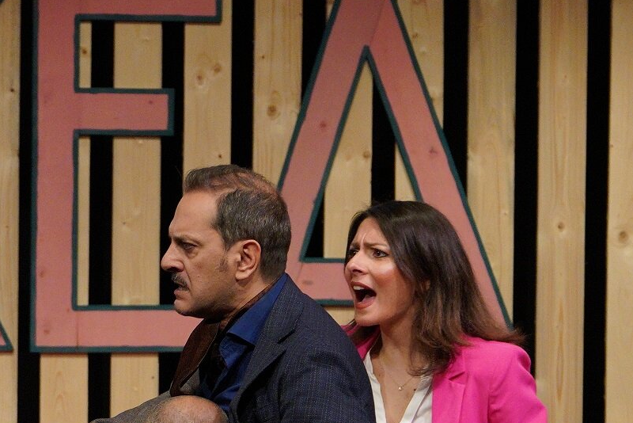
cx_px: -45
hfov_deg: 3.8
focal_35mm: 541
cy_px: 485
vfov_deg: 2.5
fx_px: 9515
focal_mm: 147
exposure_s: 1/640
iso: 2500
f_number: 4
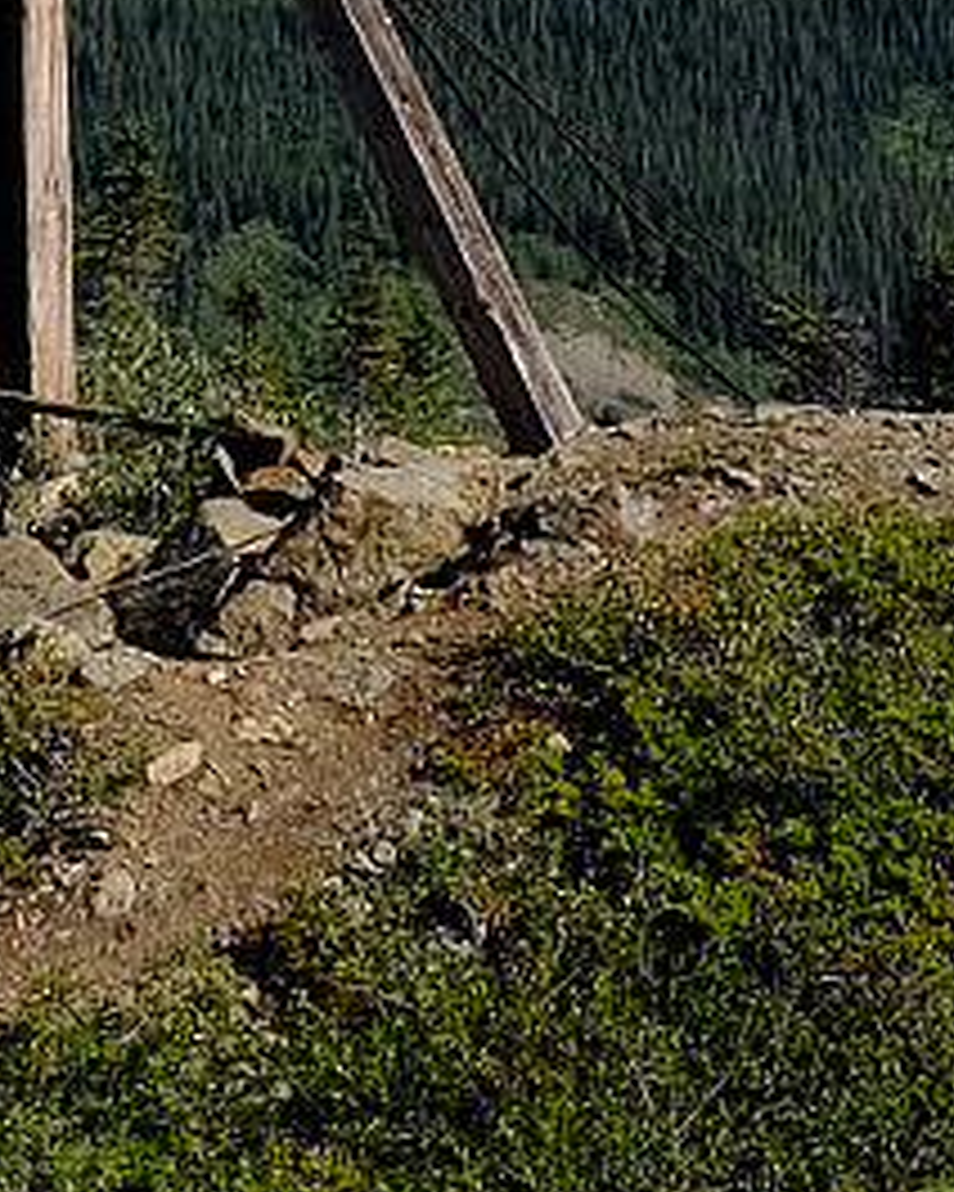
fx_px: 6988
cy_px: -949
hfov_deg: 7.8
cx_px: 626
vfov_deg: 9.3
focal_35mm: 198
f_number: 8
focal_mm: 23
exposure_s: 1/450
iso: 200
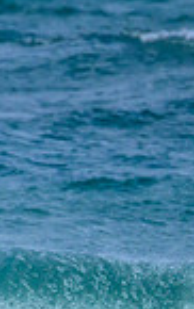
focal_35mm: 3670
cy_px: 391
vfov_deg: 0.6
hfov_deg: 0.4
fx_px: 30954
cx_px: 343
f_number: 11
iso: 900
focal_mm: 900
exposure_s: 1/2500
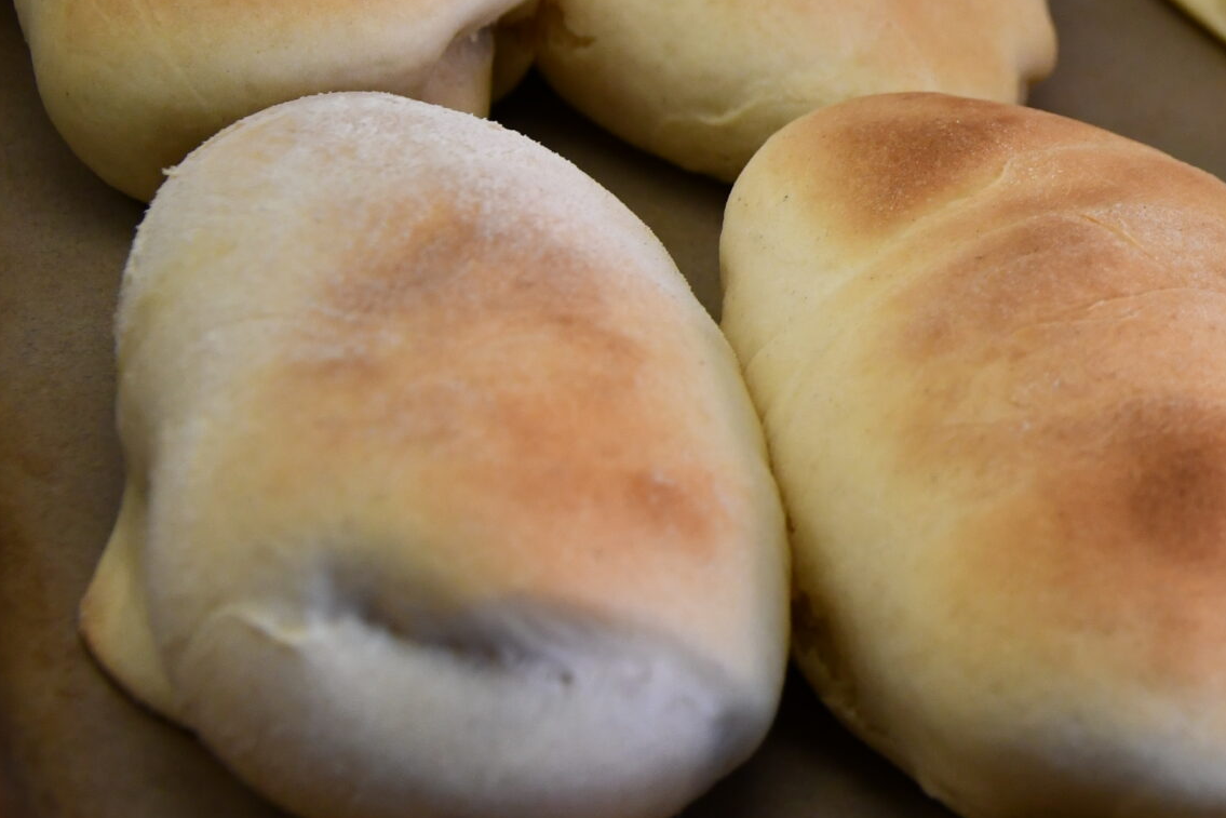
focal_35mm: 115
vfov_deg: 11.9
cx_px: 1234
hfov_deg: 17.4
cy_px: 182
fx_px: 3917
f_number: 4.2
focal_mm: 34
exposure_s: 1/160
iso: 800
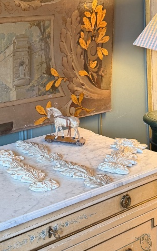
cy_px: 6
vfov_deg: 30.0
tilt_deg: -0.5
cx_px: -60
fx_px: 438
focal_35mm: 64
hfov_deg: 18.6
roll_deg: +2.0
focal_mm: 6.76
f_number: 1.78
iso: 200
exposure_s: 1/50
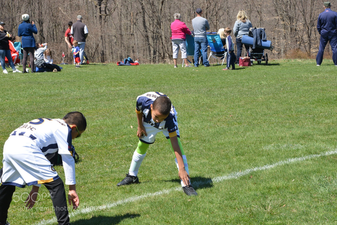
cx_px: 168
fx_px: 1086
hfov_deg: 17.6
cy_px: 112
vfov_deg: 11.8
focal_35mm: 116
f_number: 22
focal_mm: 116
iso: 900
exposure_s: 1/160
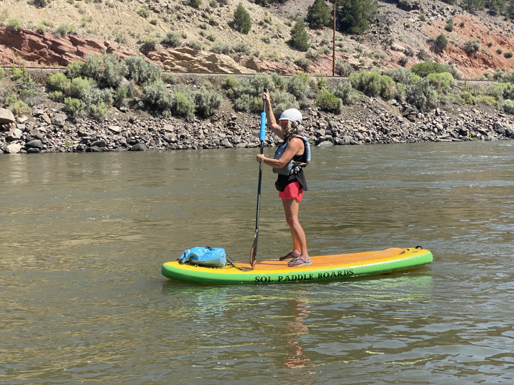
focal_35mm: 52
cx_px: 257
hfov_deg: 36.8
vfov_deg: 28.0
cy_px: 192
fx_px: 772
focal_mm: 6
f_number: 2
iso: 20
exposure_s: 1/799
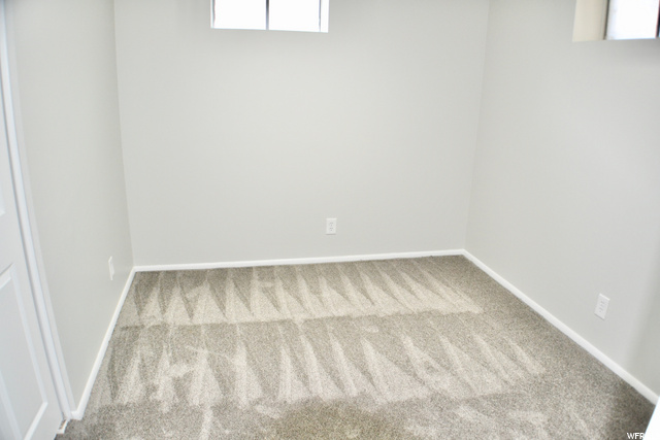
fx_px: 550
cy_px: 220
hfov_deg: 61.9
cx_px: 330
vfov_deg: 43.6
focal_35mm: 30
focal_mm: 20
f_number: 3.8
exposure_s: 1/60
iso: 1100
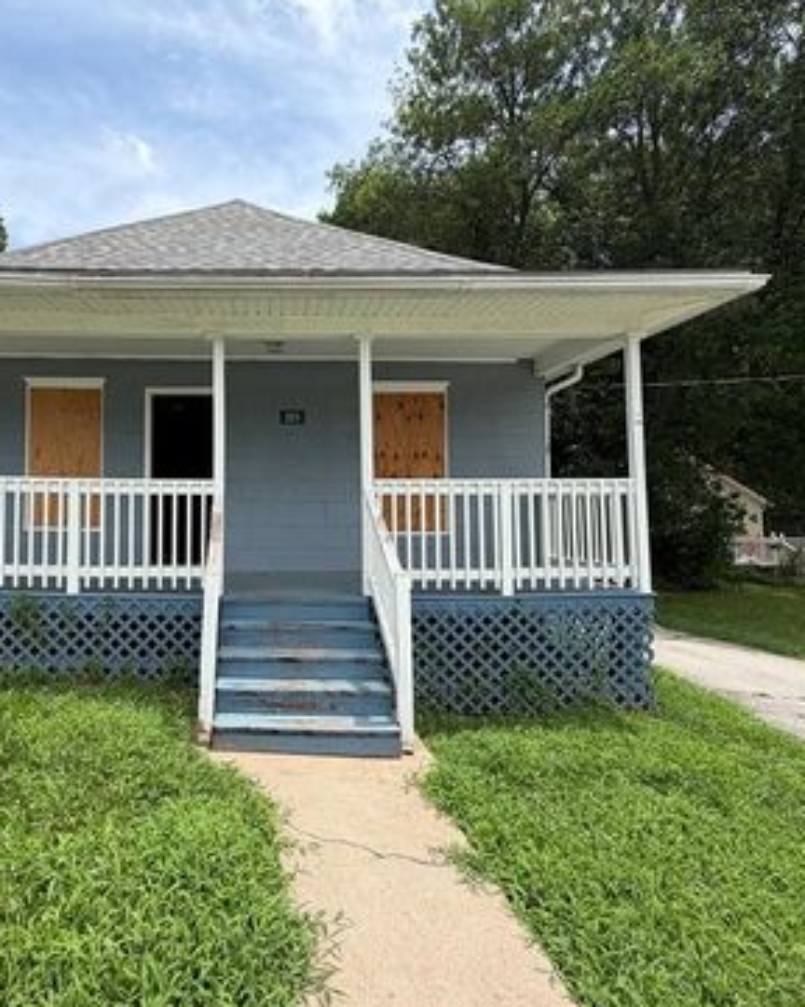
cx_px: 263
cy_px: 497
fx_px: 566
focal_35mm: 19
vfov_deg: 83.3
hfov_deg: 68.7
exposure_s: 1/770
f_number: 2.2
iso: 32
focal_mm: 2.22
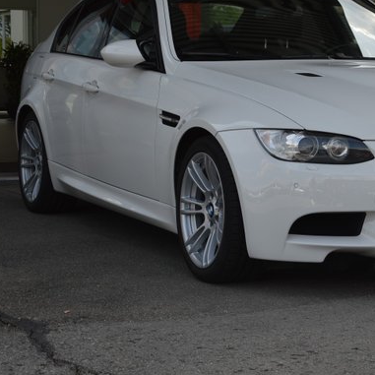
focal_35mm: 107
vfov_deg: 16.3
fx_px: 1311
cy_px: 168
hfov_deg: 16.2
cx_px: 301
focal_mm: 50
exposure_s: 1/160
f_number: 6.3
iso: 100
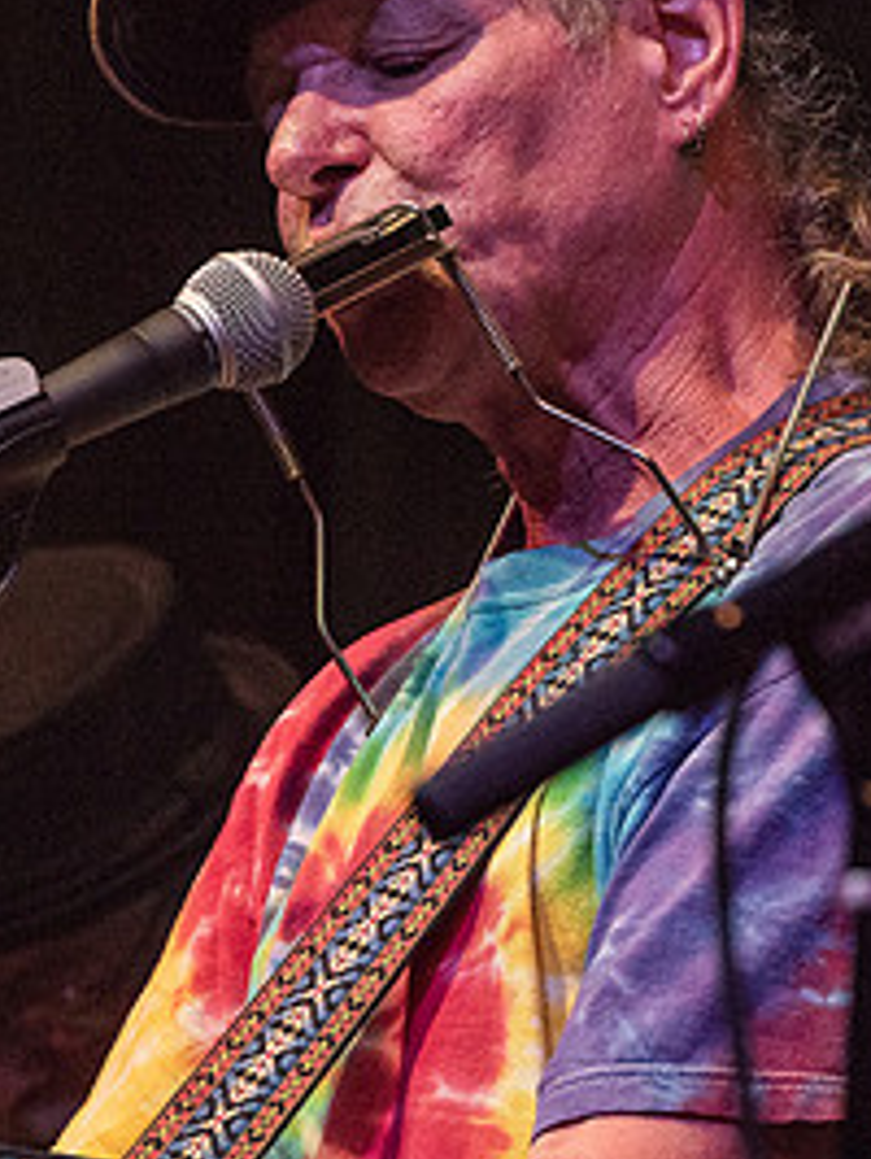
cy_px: 460
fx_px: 20030
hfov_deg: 2.5
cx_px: 997
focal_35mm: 598
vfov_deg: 3.3
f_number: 5.6
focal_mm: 200
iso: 2500
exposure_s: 1/160
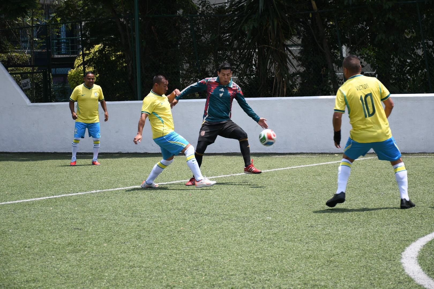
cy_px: 144
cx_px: 217
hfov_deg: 19.5
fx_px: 1266
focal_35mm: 105
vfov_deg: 13.0
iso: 160
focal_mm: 70
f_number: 5
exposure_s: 1/500
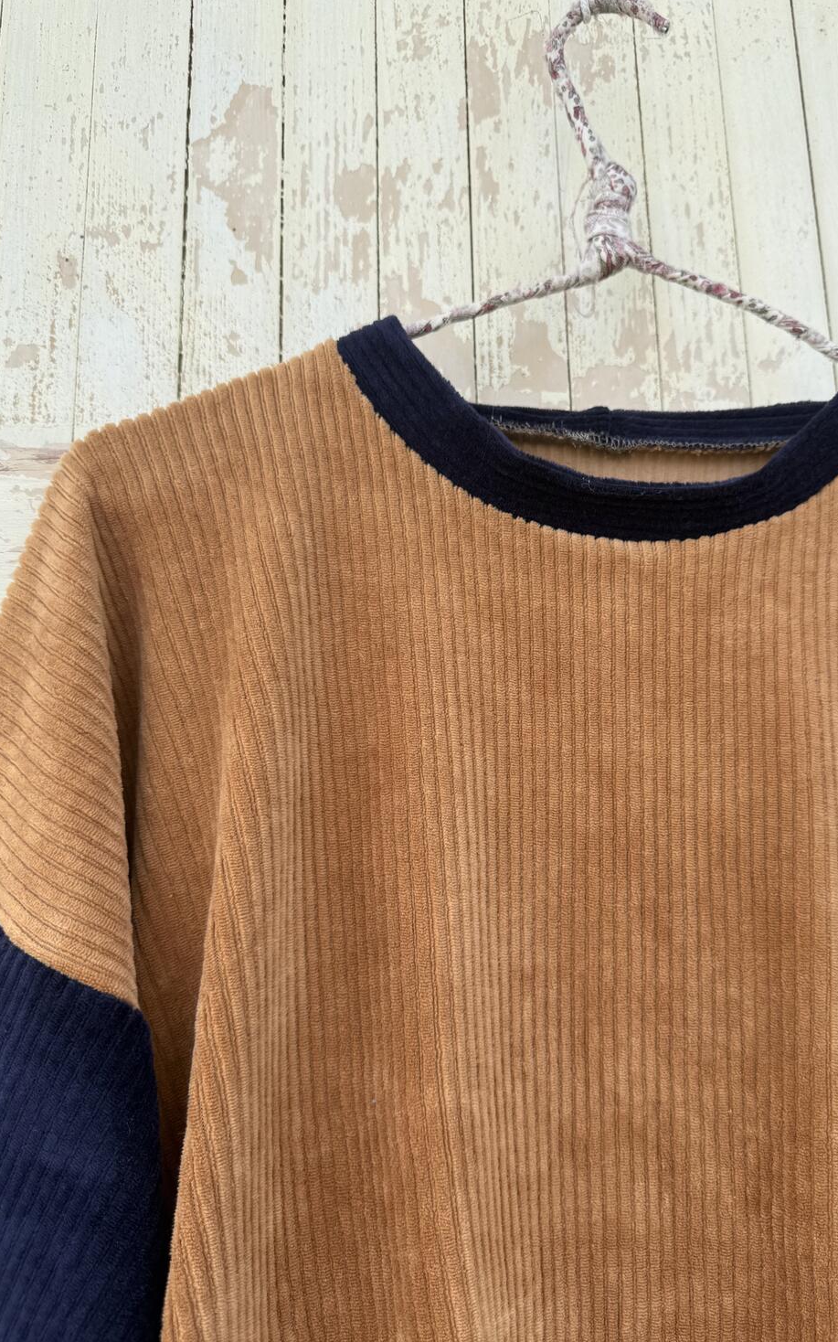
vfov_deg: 70.4
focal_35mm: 26
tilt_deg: +3.3
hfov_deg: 47.4
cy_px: 683
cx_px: 496
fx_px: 950
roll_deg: +1.8
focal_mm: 6.76
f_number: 1.78
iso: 80
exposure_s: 1/708
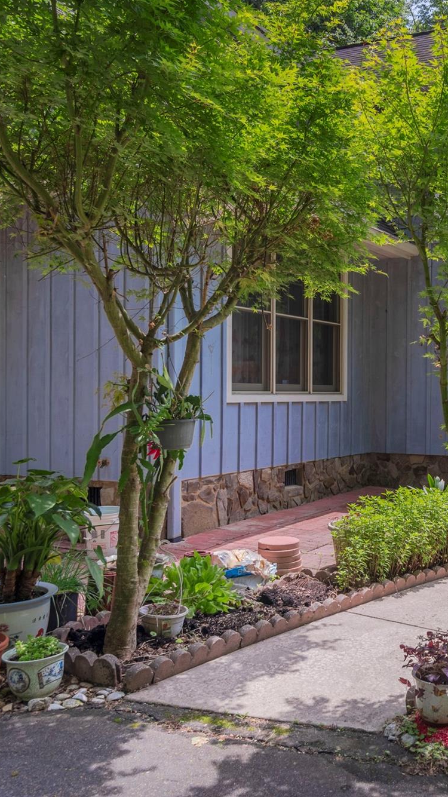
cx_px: 461
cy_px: 403
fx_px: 782
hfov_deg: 29.6
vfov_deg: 54.0
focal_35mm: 37
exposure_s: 1/2000
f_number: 7.1
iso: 320
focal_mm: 23
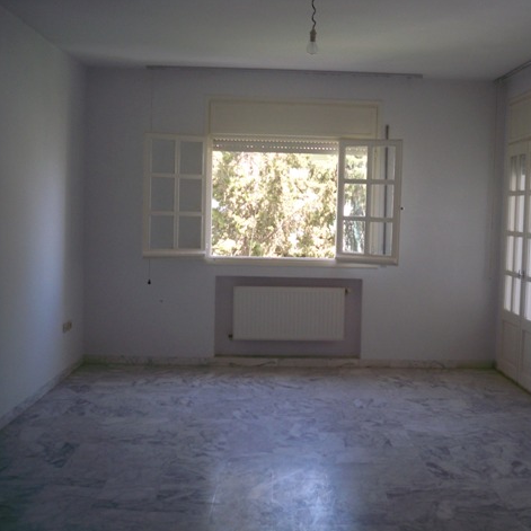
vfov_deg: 40.0
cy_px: 268
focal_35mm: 42
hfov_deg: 39.8
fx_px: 729
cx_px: 324
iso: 80
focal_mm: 6.3
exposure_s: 1/80
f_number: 3.1
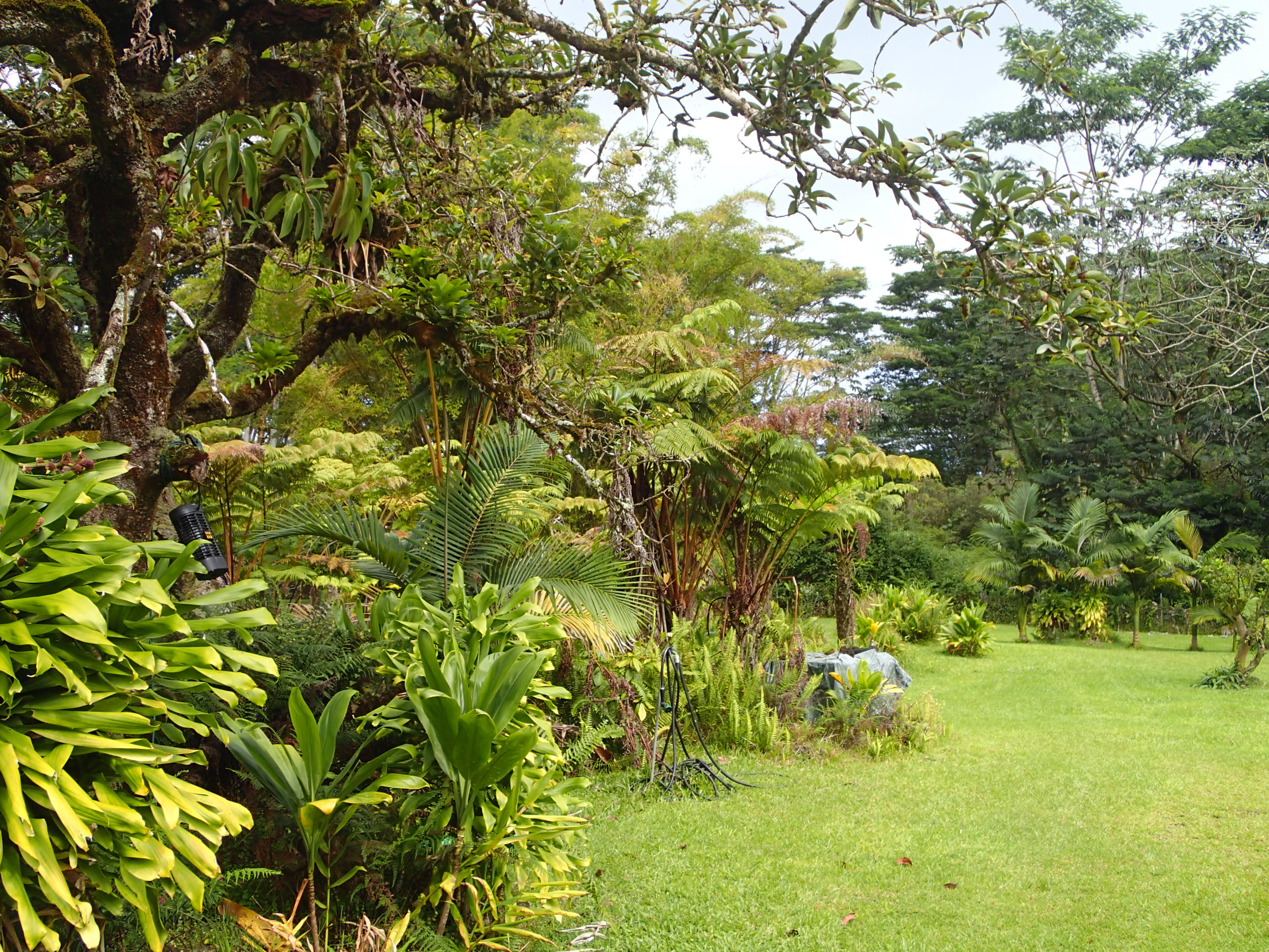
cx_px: 634
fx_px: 1466
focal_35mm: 40
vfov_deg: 36.0
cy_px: 476
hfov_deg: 46.8
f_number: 4
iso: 100
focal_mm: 7.34
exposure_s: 1/320
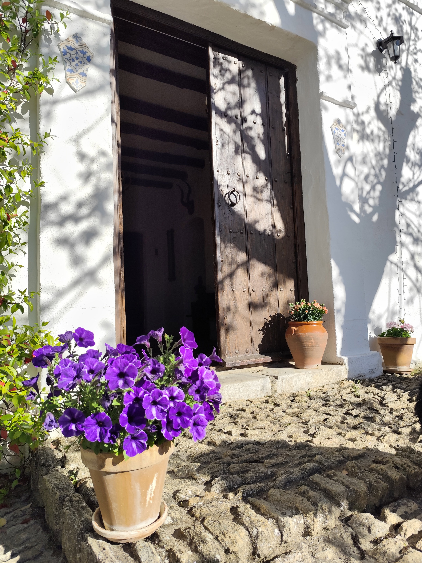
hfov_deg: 58.9
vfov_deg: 73.9
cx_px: 211
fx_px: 374
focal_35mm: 23
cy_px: 282
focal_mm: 6.14
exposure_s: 1/1027
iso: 50
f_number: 1.65
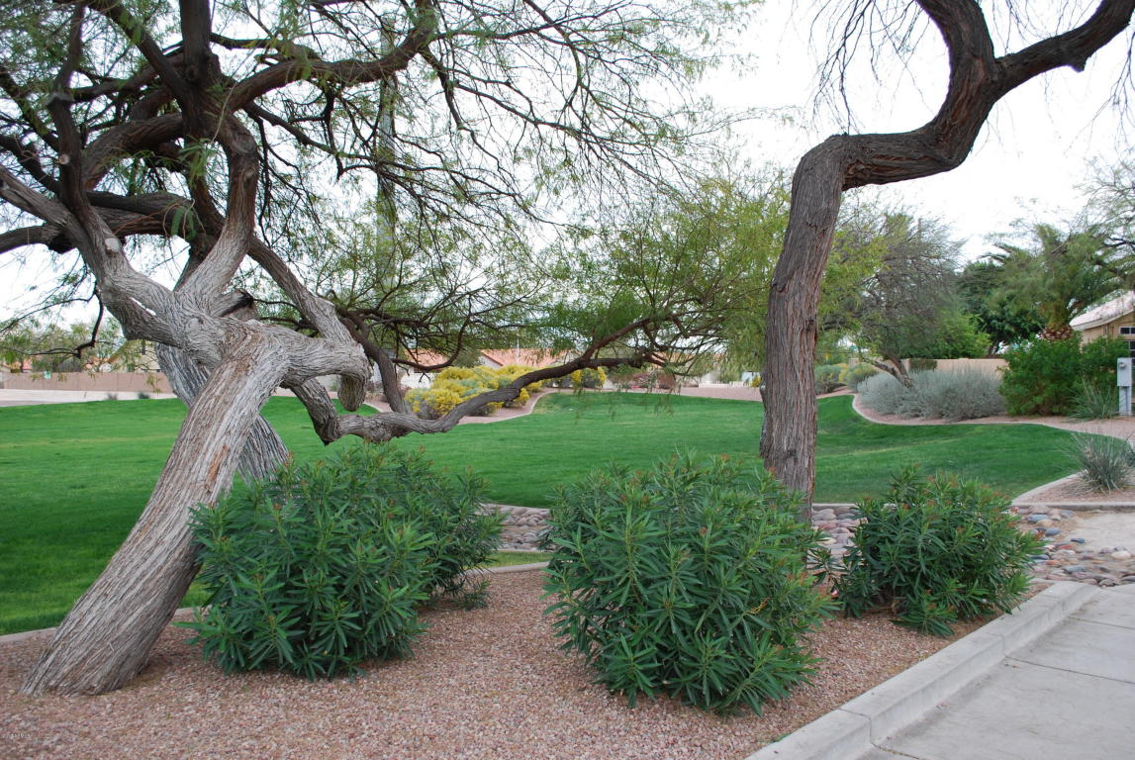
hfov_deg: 61.9
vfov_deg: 43.7
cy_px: 380
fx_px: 947
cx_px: 568
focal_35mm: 30
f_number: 5.6
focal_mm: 20
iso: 180
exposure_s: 1/125
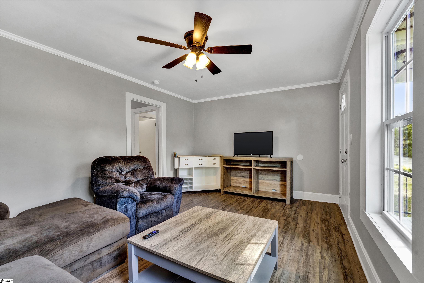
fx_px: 165
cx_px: 212
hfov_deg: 104.3
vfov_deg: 81.2
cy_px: 142
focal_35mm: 14
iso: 400
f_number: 8
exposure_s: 1/10
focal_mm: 14
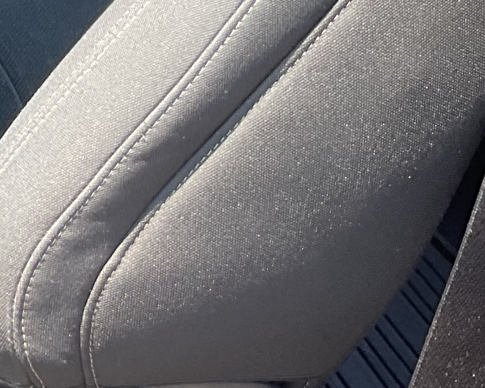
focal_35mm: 123
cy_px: -125
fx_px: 1765
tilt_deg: -15.8
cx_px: -528
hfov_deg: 13.2
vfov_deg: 12.1
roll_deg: +0.8
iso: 20
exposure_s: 1/120
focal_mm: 3
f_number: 1.8
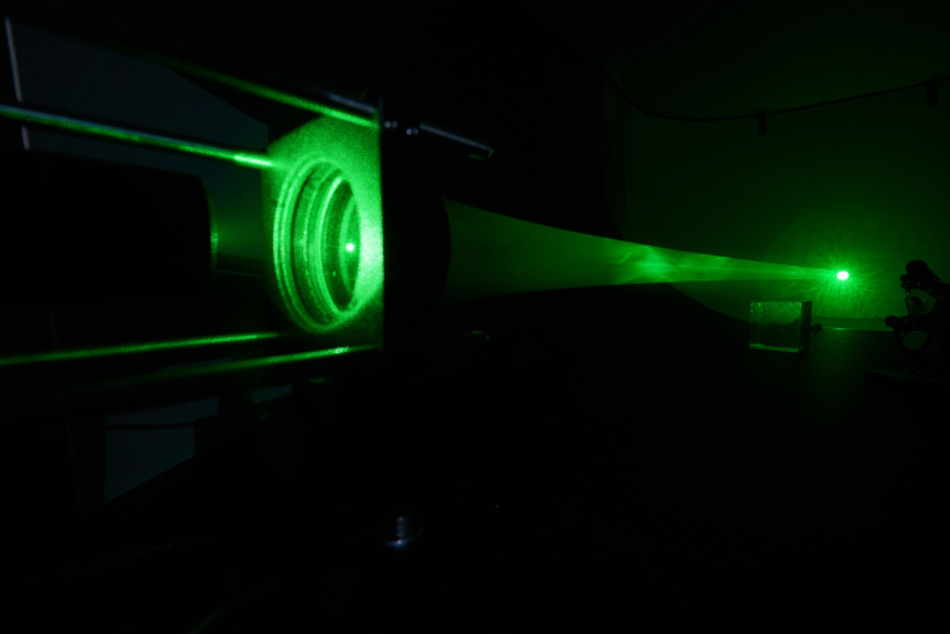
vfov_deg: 73.8
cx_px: 475
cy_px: 317
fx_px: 422
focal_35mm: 16
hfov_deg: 96.7
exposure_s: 1/1.25
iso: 4000
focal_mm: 16
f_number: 10
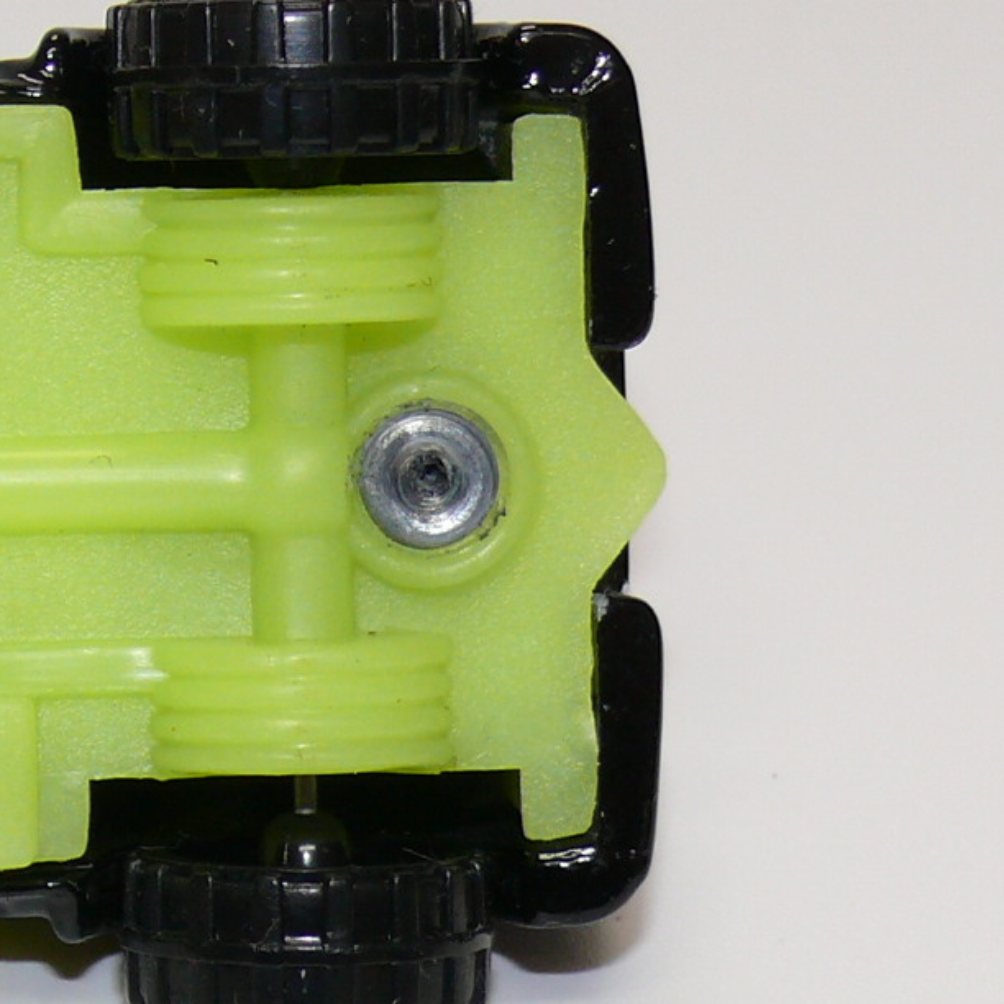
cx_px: -299
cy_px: 499
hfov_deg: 8.0
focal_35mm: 215
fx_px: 7055
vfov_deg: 8.1
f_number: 4
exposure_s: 1/30
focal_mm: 12.8
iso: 100
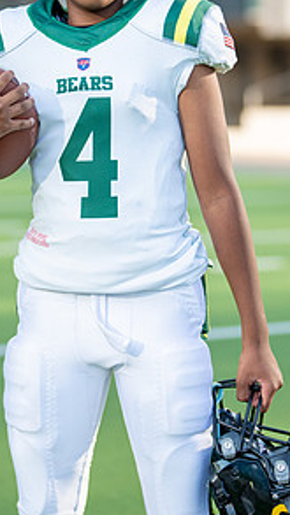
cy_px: 125
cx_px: 138
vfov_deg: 16.3
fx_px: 1789
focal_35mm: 131
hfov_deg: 9.3
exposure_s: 1/3200
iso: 100
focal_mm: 50
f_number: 1.2
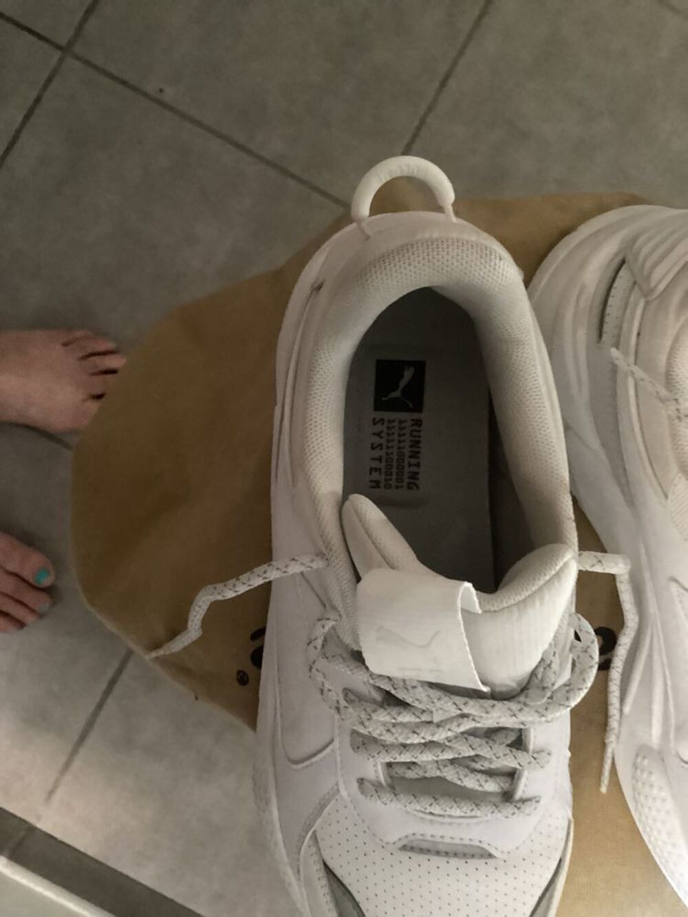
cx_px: 344
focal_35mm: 31
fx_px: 821
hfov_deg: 45.4
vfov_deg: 58.3
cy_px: 458
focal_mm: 3.3
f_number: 2.4
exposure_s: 1/15
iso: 800
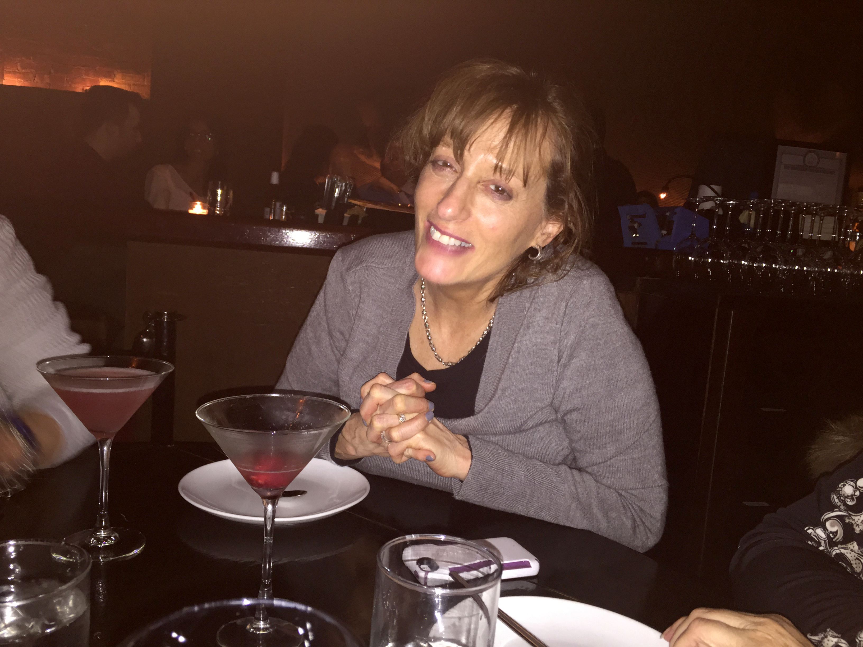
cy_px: 324
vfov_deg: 48.2
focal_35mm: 29
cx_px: 432
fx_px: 723
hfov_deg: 61.7
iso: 80
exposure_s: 1/16
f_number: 2.2
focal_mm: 4.15
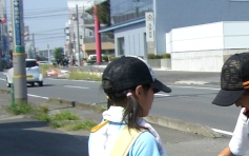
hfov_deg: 18.1
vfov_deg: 11.8
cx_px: 302
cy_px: 180
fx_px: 740
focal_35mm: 109
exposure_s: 1/500
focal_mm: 6.2
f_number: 4.3
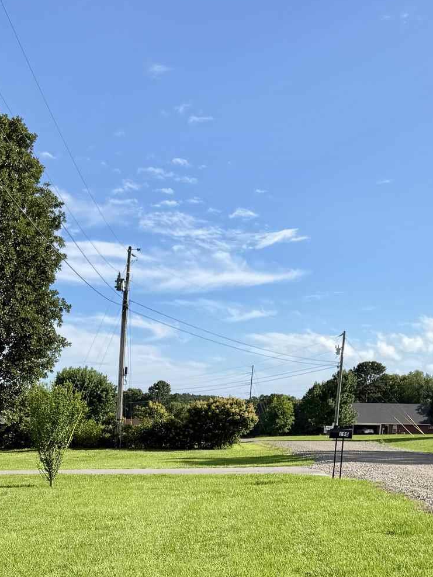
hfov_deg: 25.2
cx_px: 30
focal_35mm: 56
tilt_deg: -12.9
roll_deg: -2.5
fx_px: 933
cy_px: 581
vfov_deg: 31.6
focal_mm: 6.76
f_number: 1.78
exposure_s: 1/4167
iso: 80
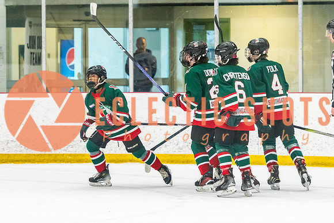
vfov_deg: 5.9
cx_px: 168
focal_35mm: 231
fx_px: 2146
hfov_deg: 8.9
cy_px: 118
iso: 4000
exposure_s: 1/800
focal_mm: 140
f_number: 2.8
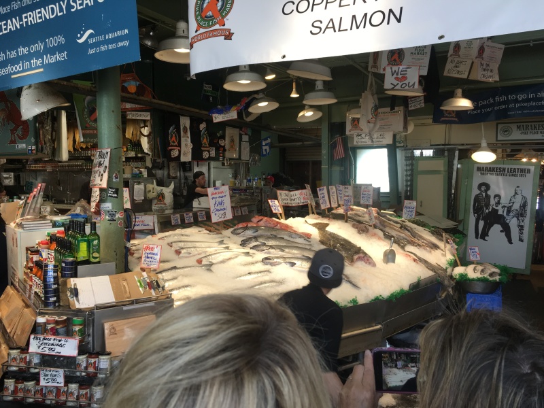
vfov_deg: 48.2
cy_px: 204
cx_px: 272
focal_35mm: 29
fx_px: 456
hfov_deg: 61.7
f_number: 2.2
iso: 40
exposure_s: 1/120
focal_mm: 4.15
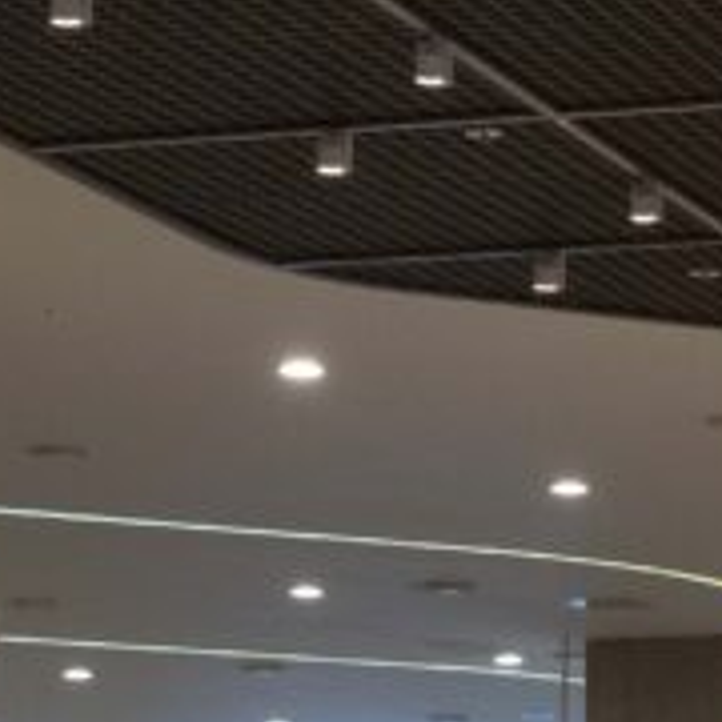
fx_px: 4342
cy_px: 909
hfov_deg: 9.3
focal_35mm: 184
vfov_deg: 9.4
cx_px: 971
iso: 2000
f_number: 5
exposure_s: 1/160
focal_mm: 38
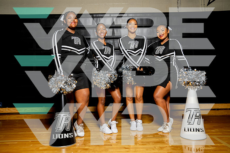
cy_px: 76
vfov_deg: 40.0
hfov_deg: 57.2
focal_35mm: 33
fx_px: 211
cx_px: 115
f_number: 5.6
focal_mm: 33
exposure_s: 1/250
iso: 200
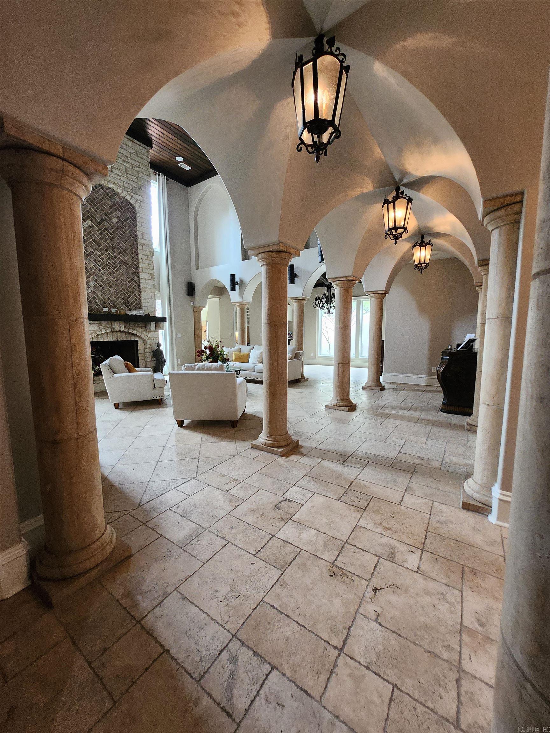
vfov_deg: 106.2
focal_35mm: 13
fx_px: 275
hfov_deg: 89.9
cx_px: 275
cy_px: 366
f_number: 2.2
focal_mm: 1.74
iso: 320
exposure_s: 1/60
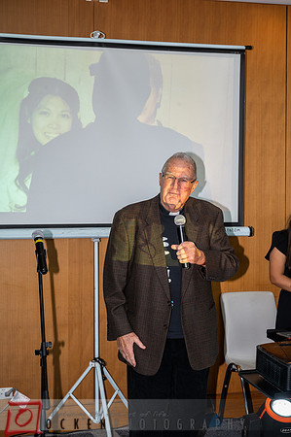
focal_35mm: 70
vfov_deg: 28.9
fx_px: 851
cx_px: 146
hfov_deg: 19.4
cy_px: 218
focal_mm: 70
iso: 1000
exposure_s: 1/200
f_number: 8
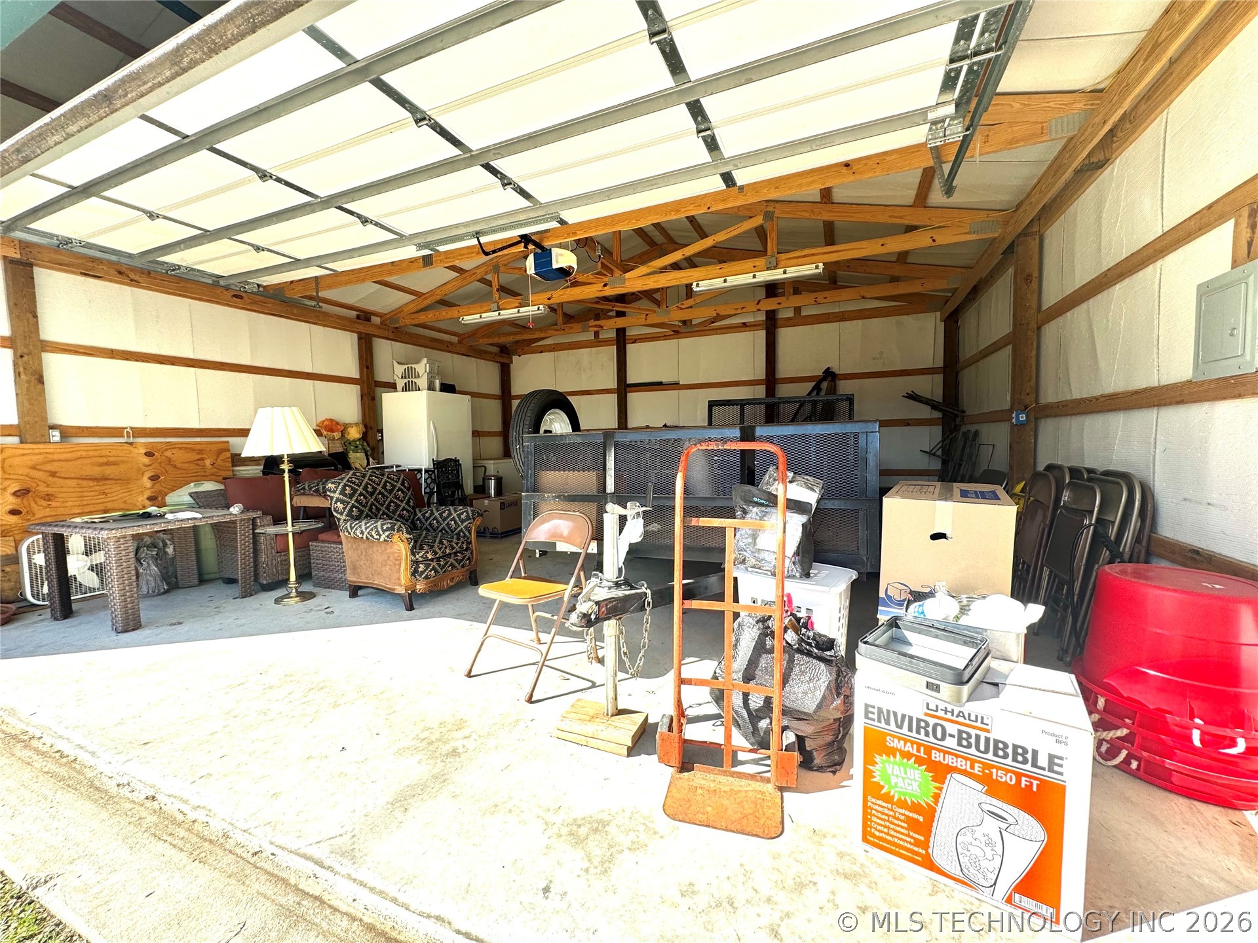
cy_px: 472
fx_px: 509
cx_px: 629
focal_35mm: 14
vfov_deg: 85.7
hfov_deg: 102.1
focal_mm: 2.22
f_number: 2.2
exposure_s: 1/287
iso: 40
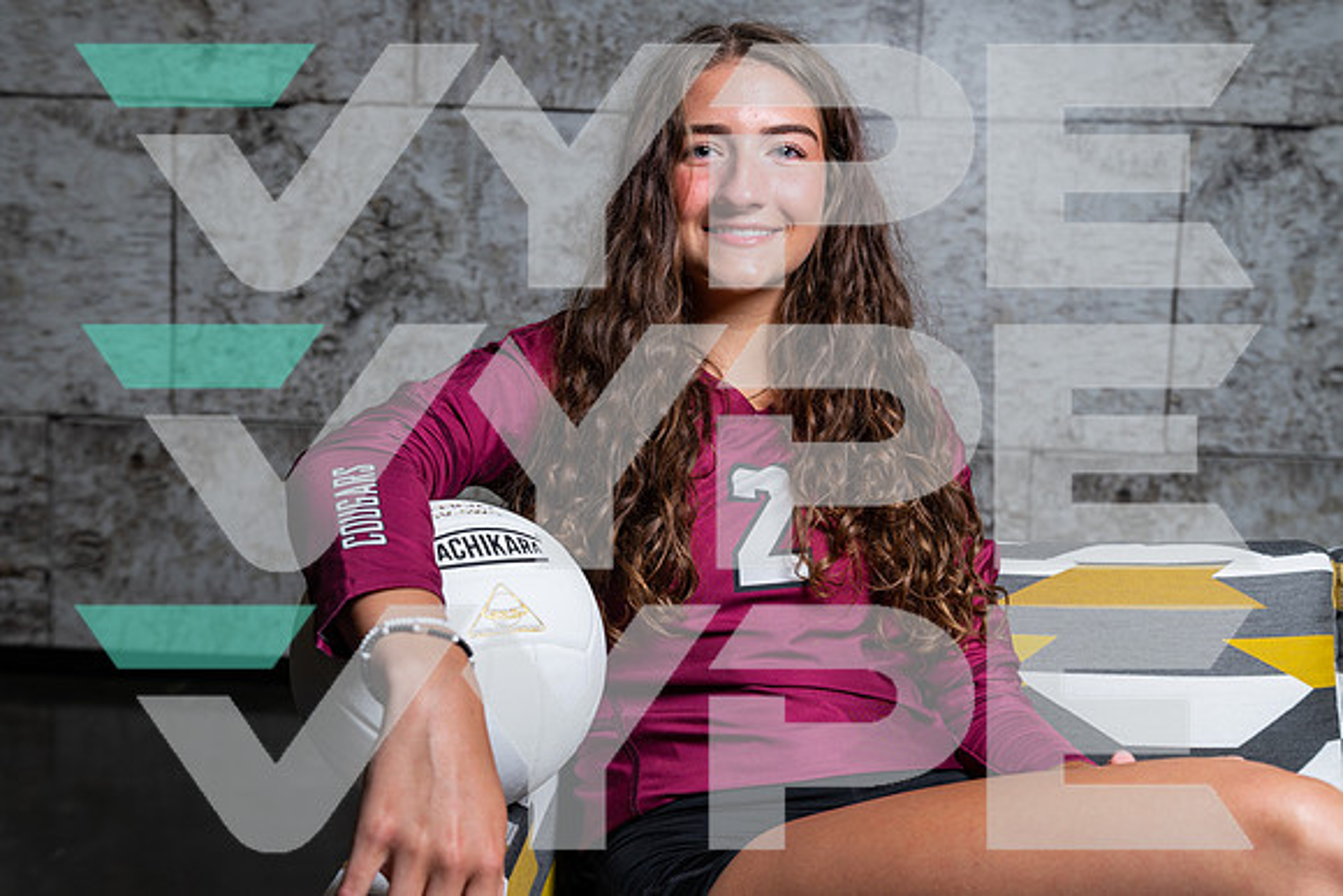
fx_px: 1679
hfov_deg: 43.6
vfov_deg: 29.9
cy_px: 448
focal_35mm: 45
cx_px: 672
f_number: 5.6
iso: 100
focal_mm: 45
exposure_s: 1/125
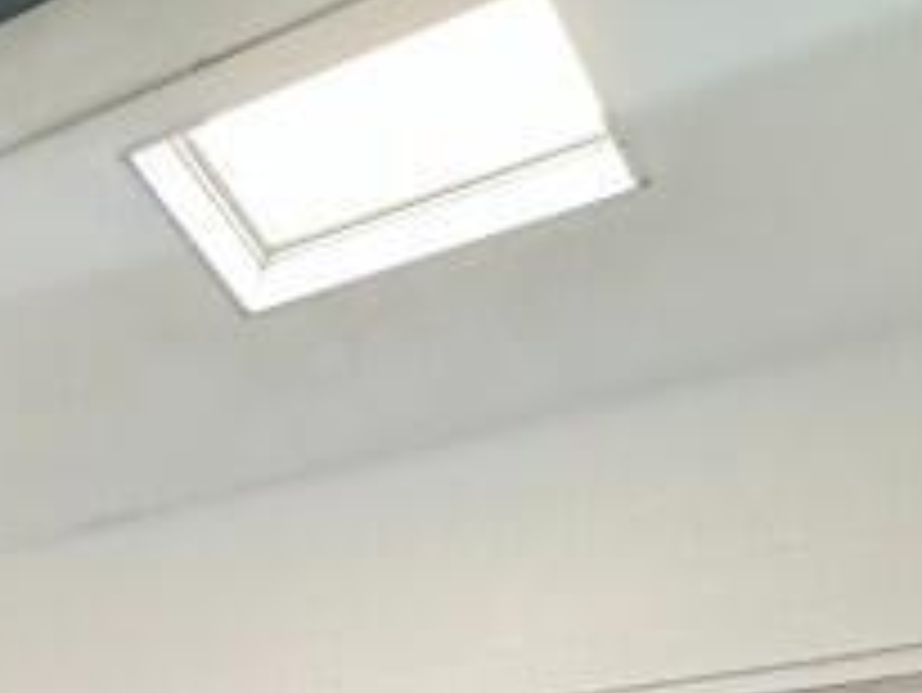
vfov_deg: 18.0
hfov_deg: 22.4
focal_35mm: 70
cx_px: -486
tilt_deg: -0.5
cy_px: 1134
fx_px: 1866
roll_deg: +0.5
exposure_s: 1/50
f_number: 2.2
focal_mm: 2.22
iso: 500
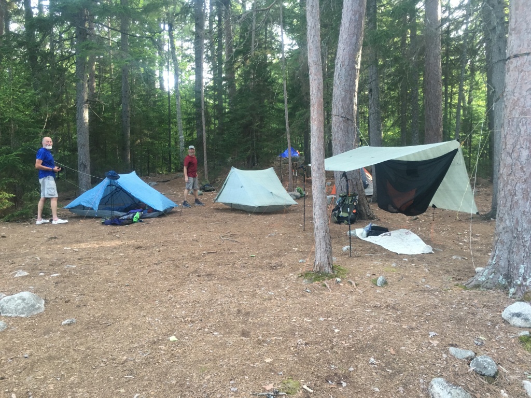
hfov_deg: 61.7
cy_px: 199
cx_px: 266
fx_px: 445
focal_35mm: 29
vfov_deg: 48.2
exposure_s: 1/30
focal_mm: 4.15
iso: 40
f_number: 2.2
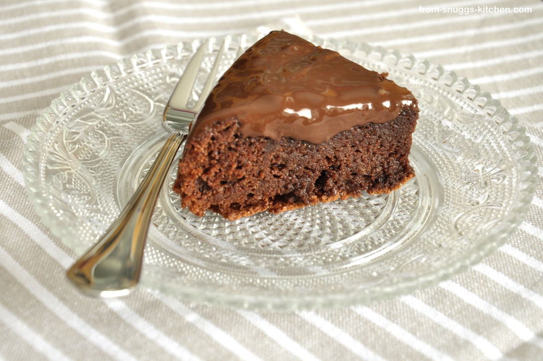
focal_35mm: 87
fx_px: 1311
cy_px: 180
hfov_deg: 23.4
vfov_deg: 15.7
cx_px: 272
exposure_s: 1/8
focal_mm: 58
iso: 400
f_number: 8
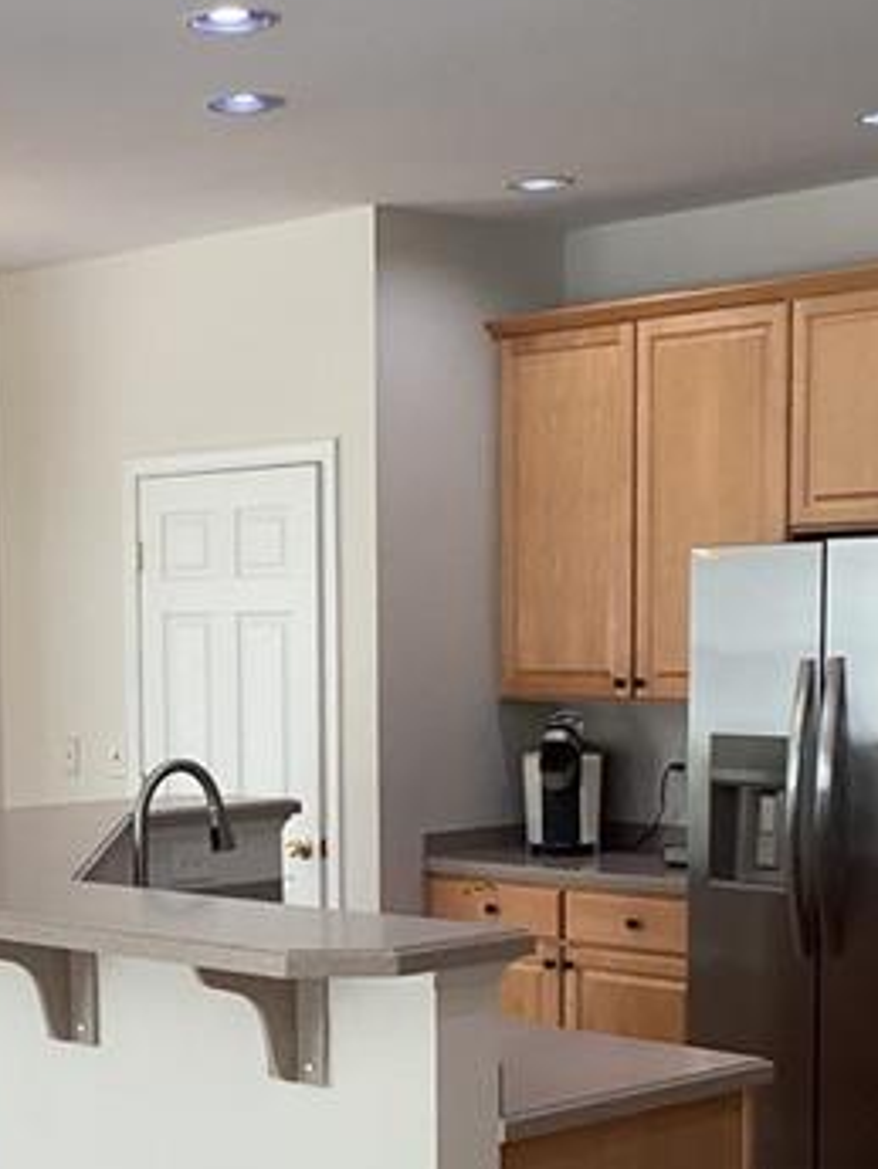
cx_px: 176
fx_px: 2332
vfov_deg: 27.8
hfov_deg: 21.1
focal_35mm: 69
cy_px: 867
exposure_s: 1/120
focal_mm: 3.3
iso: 100
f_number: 2.4
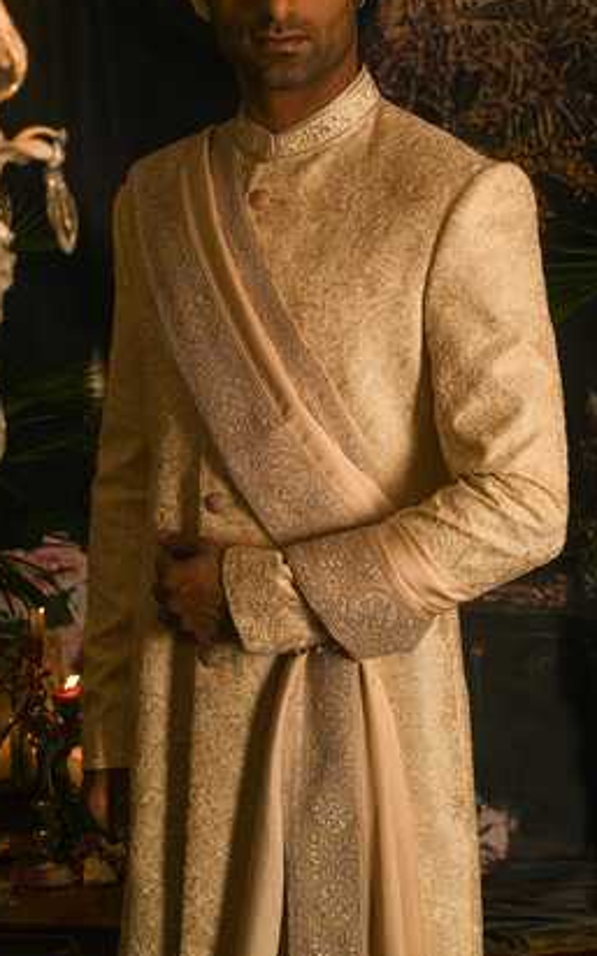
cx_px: 267
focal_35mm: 65
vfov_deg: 31.5
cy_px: 412
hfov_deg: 20.0
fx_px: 1694
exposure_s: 1/80
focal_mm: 50
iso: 400
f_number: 8
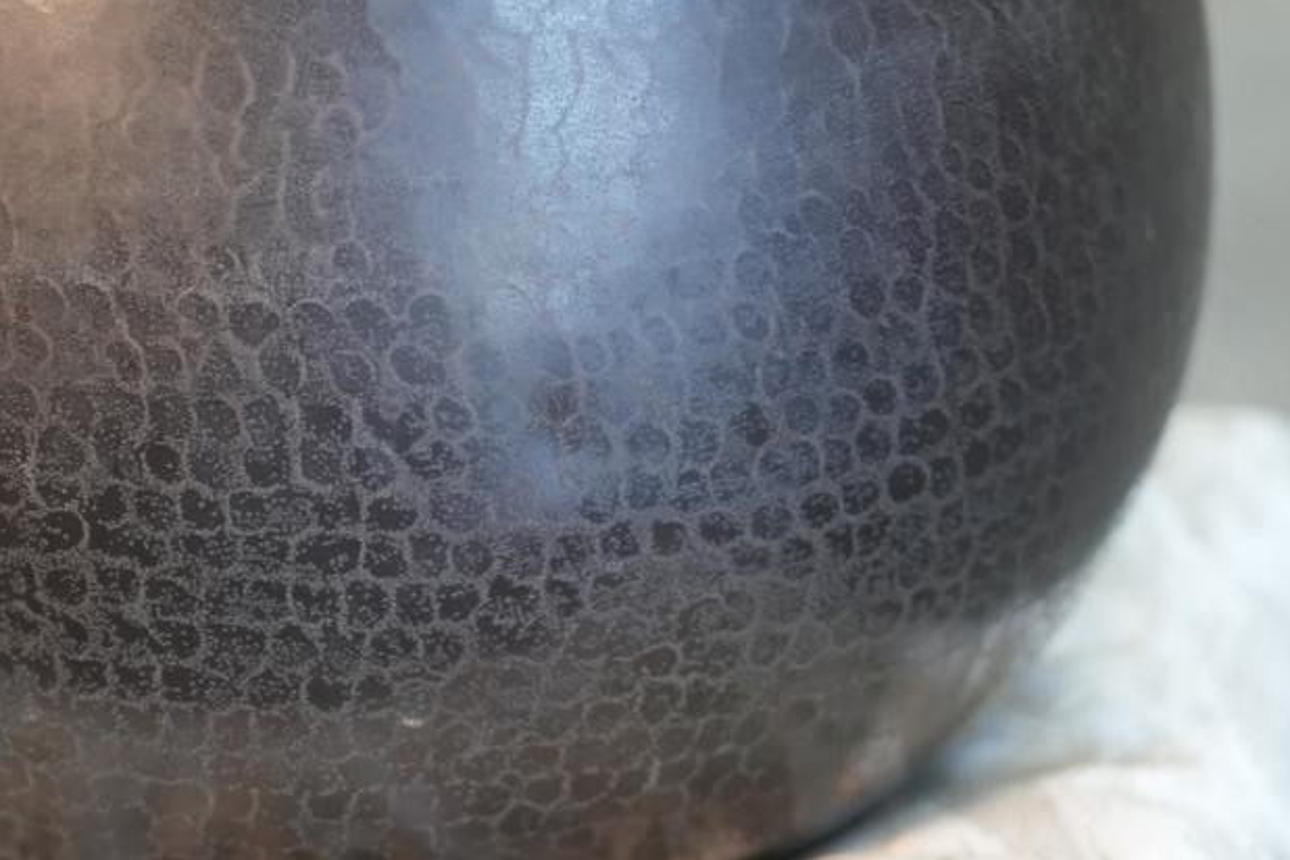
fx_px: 6594
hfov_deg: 11.1
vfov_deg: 7.5
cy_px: 315
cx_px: 258
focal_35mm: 184
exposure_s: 1/125
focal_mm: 105
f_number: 4
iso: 2000
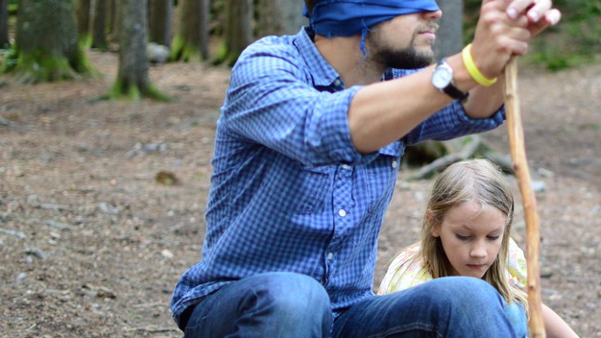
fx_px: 1432
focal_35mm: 90
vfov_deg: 13.5
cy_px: 201
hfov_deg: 23.4
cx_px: 481
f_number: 1.8
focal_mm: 35
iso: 800
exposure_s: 1/250
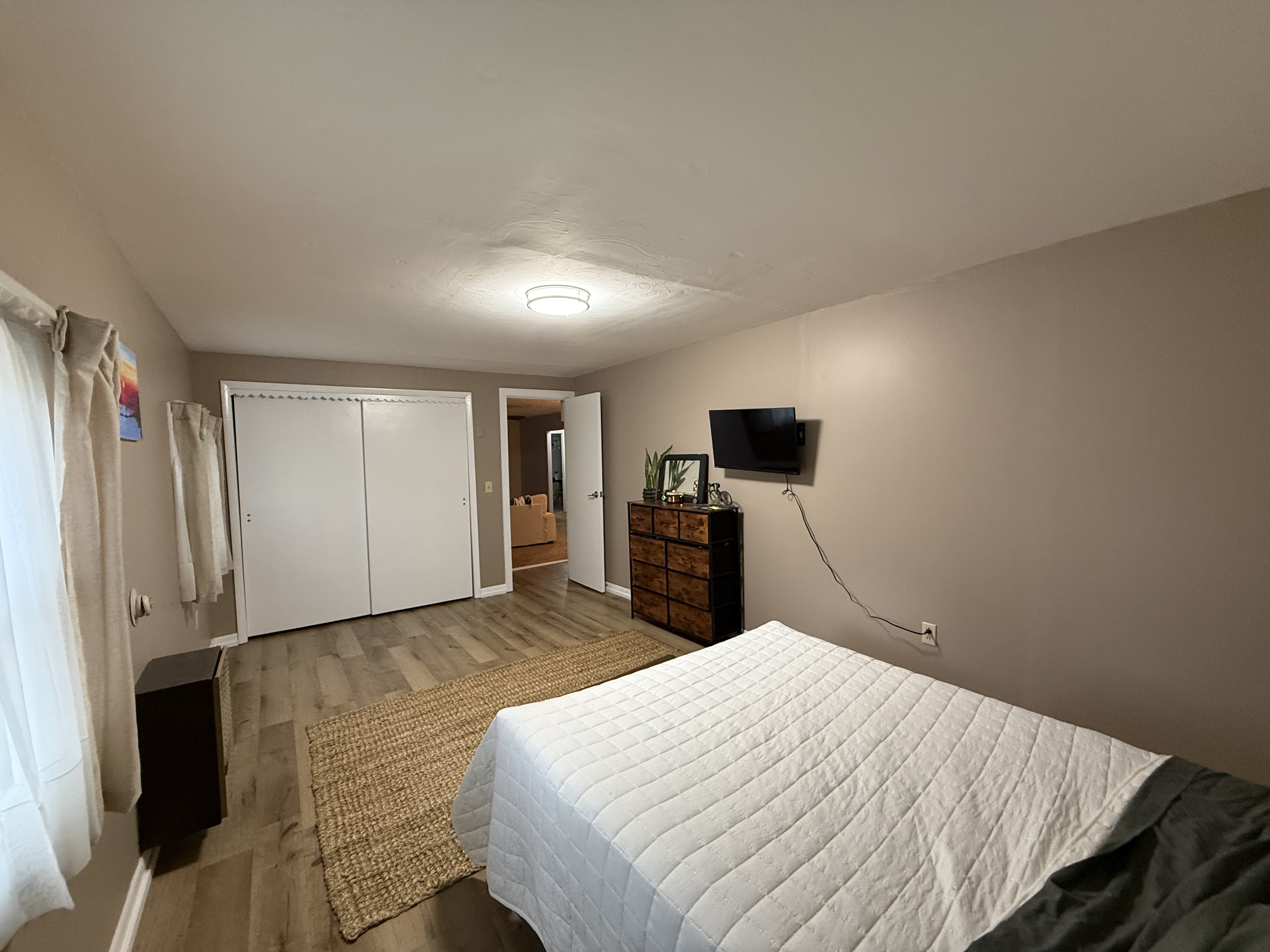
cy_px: 476
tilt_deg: -1.2
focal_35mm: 14
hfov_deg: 102.1
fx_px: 514
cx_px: 635
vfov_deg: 85.7
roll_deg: +2.0
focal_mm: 2.22
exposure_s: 1/60
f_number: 2.2
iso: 400
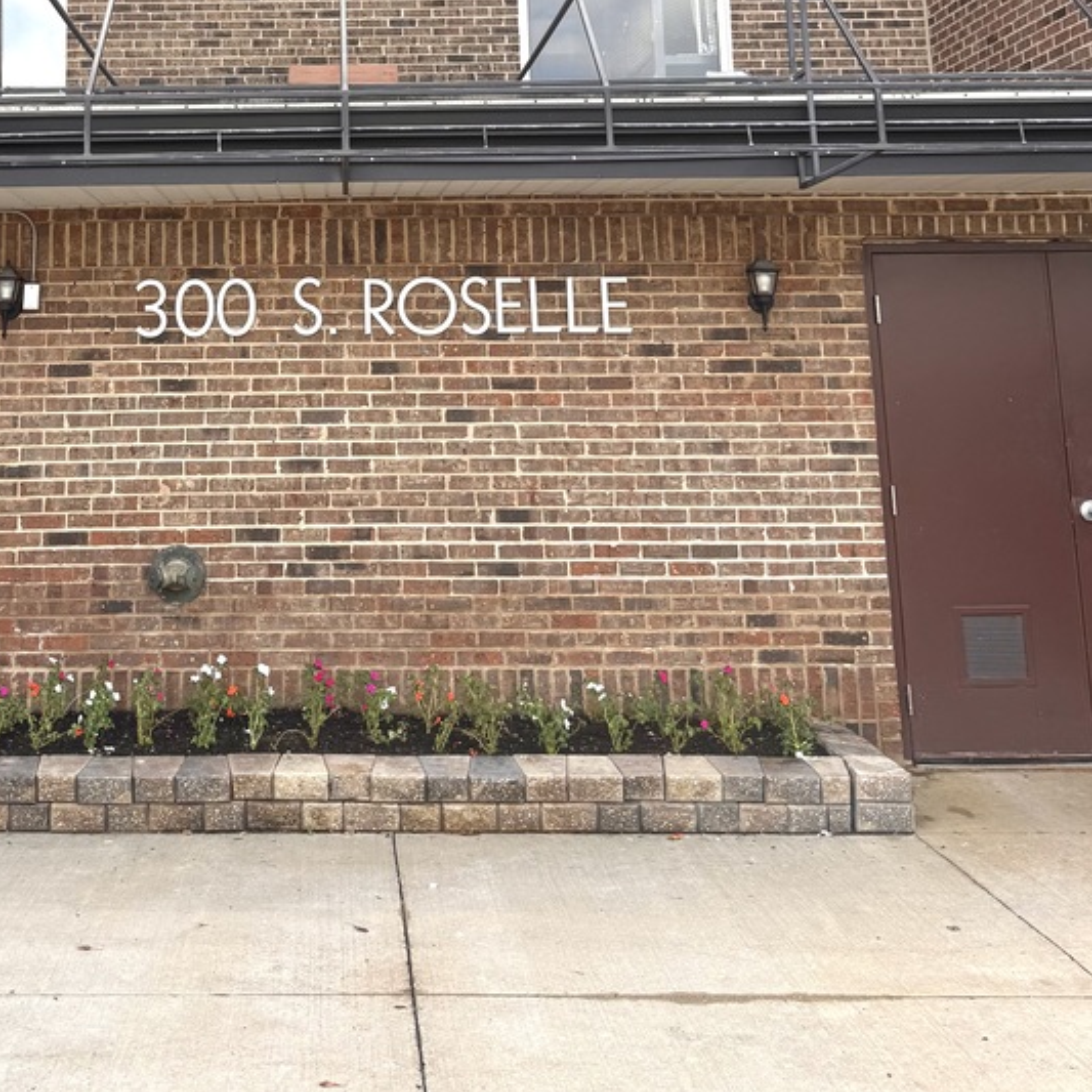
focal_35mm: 43
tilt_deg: +11.8
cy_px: 86
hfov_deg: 38.2
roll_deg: +0.8
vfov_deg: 36.5
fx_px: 1535
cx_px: 283
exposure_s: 1/782
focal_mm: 6.76
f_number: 1.78
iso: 80
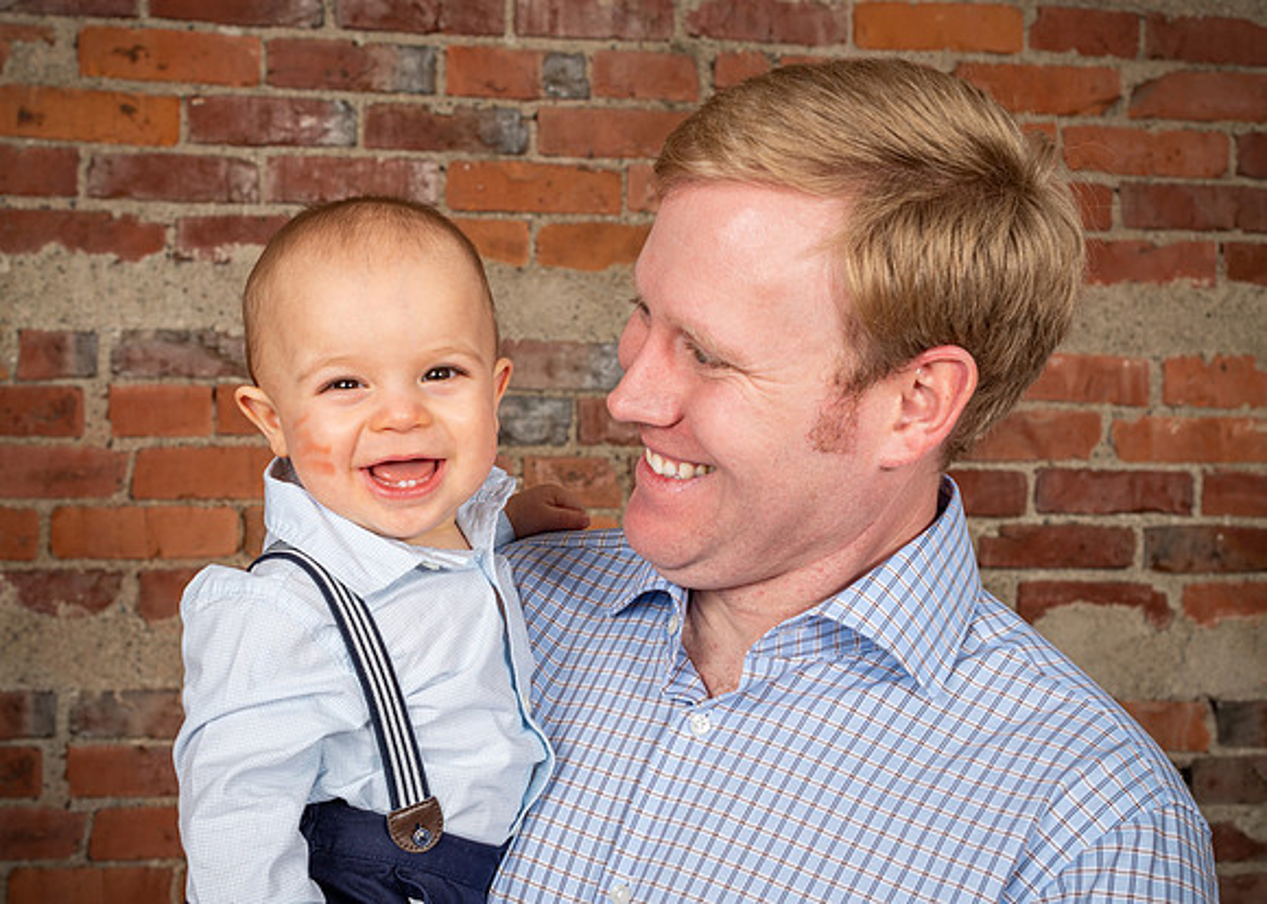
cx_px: 442
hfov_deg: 28.9
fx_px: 2448
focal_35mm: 68
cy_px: 390
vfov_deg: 20.9
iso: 100
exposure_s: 1/200
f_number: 8
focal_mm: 50
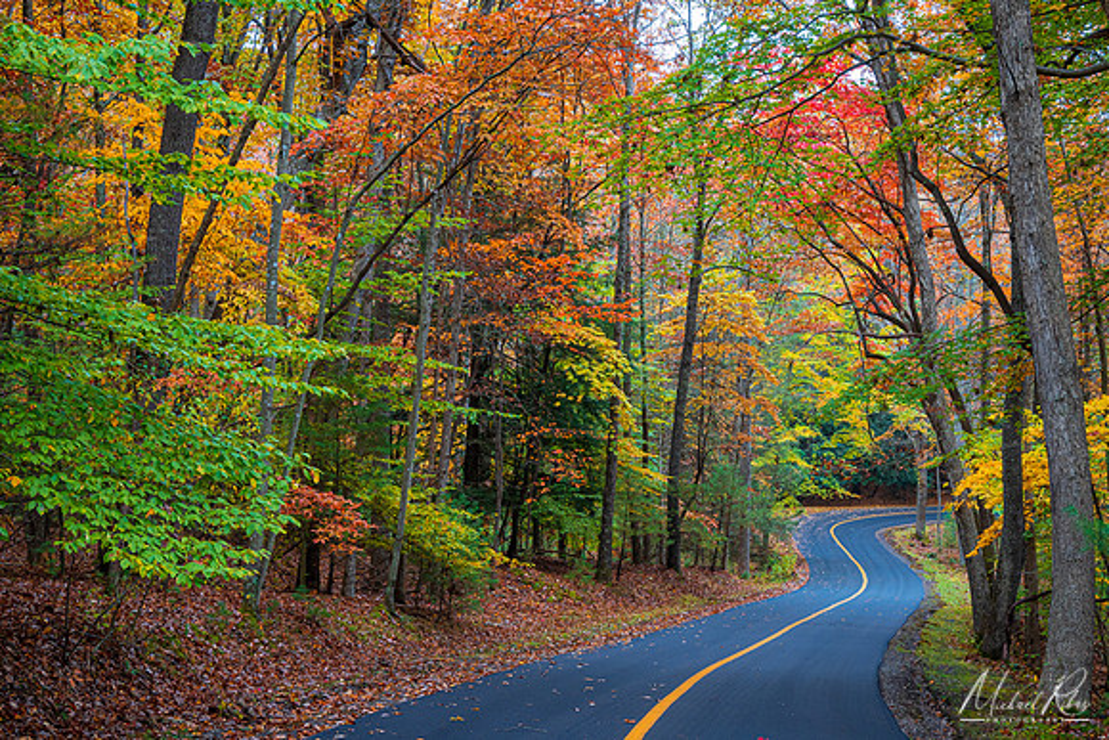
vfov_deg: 24.4
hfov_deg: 35.9
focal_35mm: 56
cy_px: 370
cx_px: 554
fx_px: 1710
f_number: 11
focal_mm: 37
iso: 400
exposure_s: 1/6
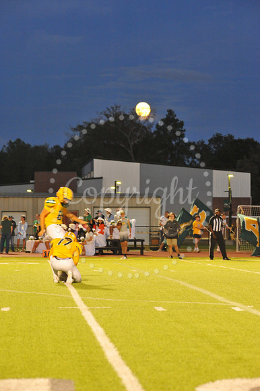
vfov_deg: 16.4
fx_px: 1356
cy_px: 196
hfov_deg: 11.0
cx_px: 130
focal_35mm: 125
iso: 4000
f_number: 6.3
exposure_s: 1/100
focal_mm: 125
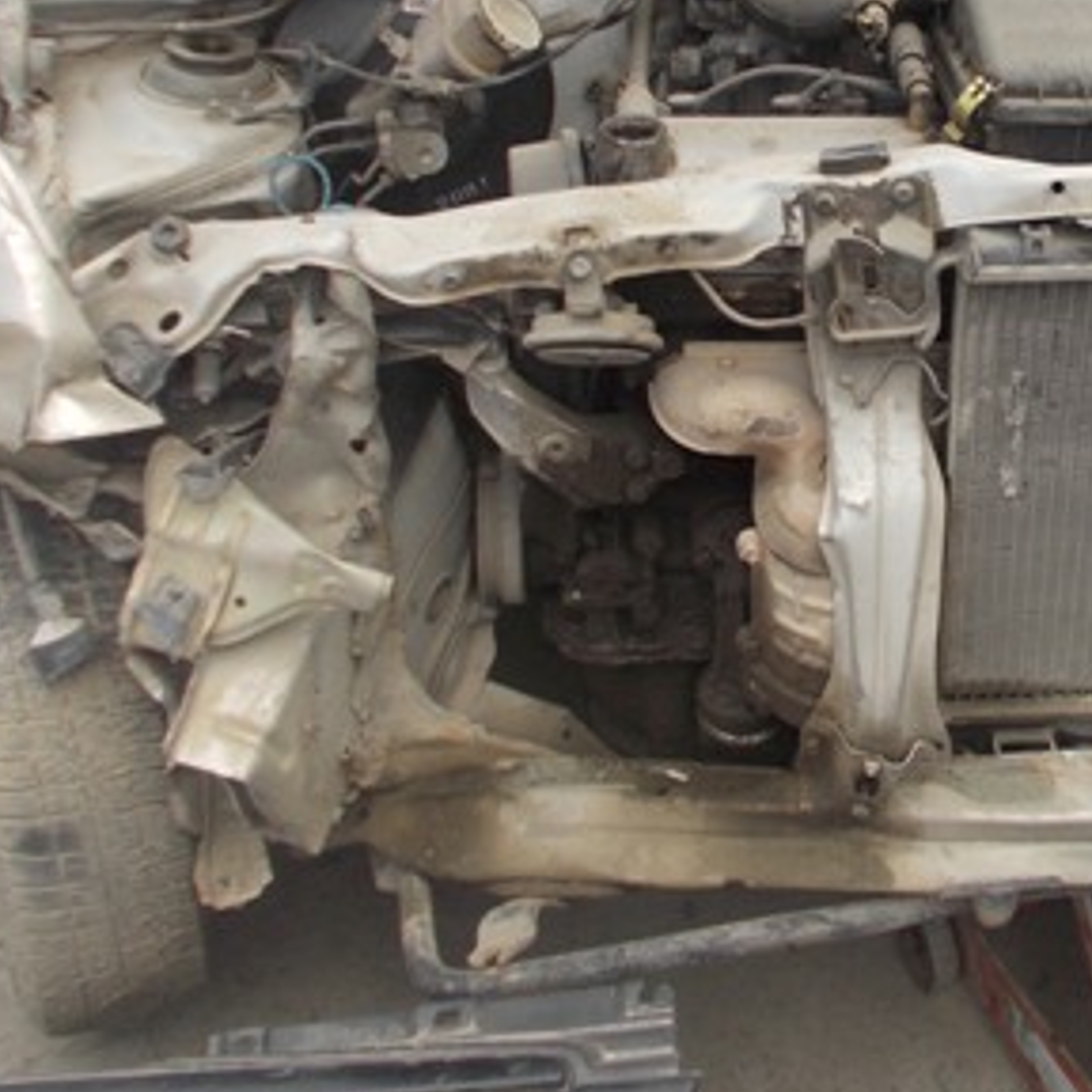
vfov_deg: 32.4
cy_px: 209
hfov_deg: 32.5
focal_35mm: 51
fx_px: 1820
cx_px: 861
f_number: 3.2
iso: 80
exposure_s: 1/250
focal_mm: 4.6
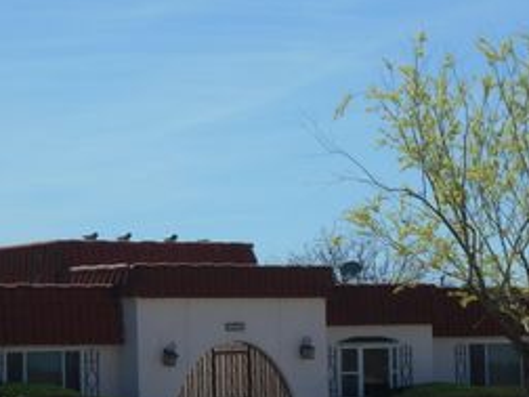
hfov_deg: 13.2
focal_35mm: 149
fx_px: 2277
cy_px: 211
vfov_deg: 10.0
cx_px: 151
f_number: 5.8
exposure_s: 1/800
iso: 80
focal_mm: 13.5
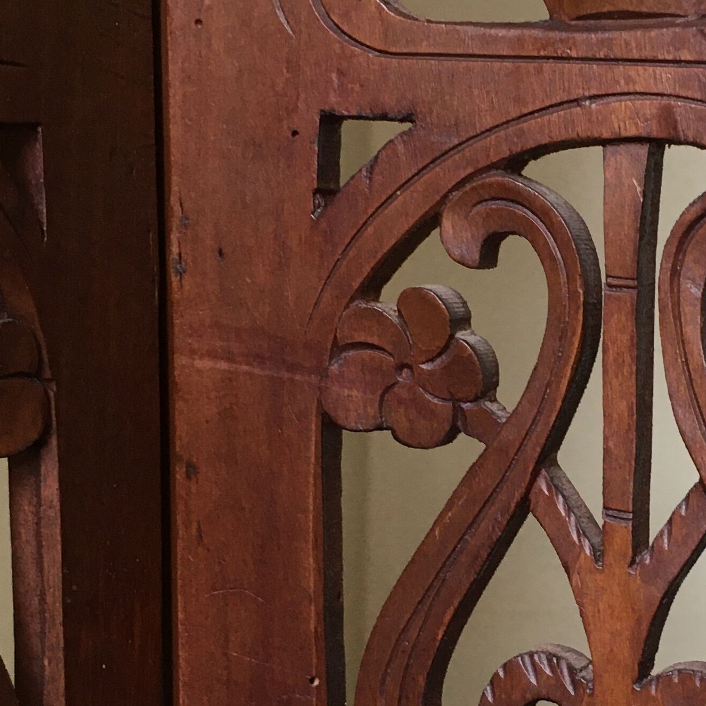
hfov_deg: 21.8
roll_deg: -2.2
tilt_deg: -9.4
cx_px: 594
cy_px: 450
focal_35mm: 78
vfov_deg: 22.1
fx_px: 1800
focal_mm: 4.15
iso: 100
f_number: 2.2
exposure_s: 1/33
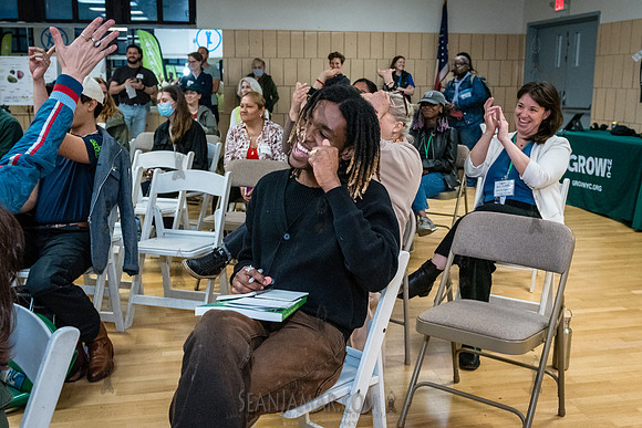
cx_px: 321
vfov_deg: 34.6
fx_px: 687
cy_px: 214
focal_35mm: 39
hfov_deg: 50.1
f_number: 4
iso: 5000
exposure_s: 1/320
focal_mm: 32
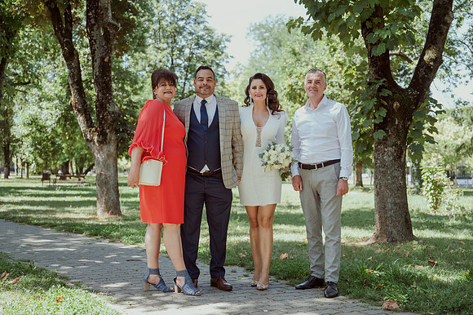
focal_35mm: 43
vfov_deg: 31.2
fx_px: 565
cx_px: 236
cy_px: 158
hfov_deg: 45.5
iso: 320
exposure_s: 1/500
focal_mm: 43
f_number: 2.8
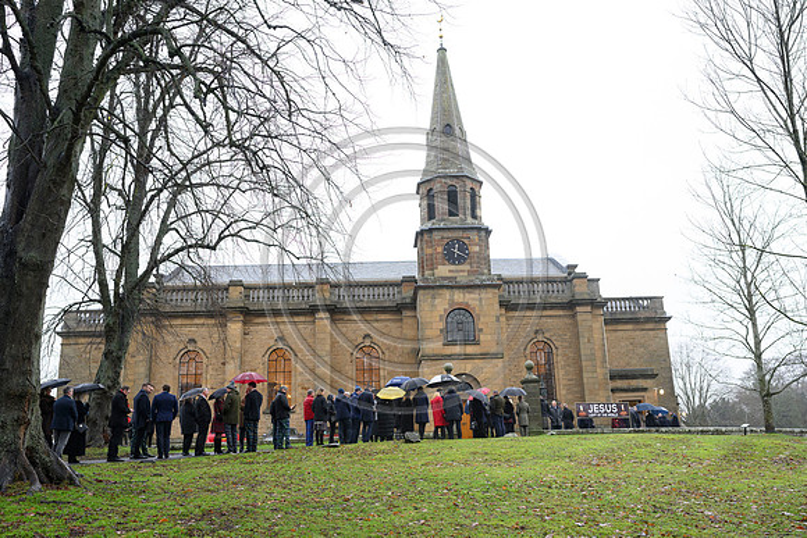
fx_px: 785
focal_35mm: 35
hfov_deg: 54.4
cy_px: 269
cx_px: 404
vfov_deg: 37.9
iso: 1250
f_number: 5.6
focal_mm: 35
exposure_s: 1/160
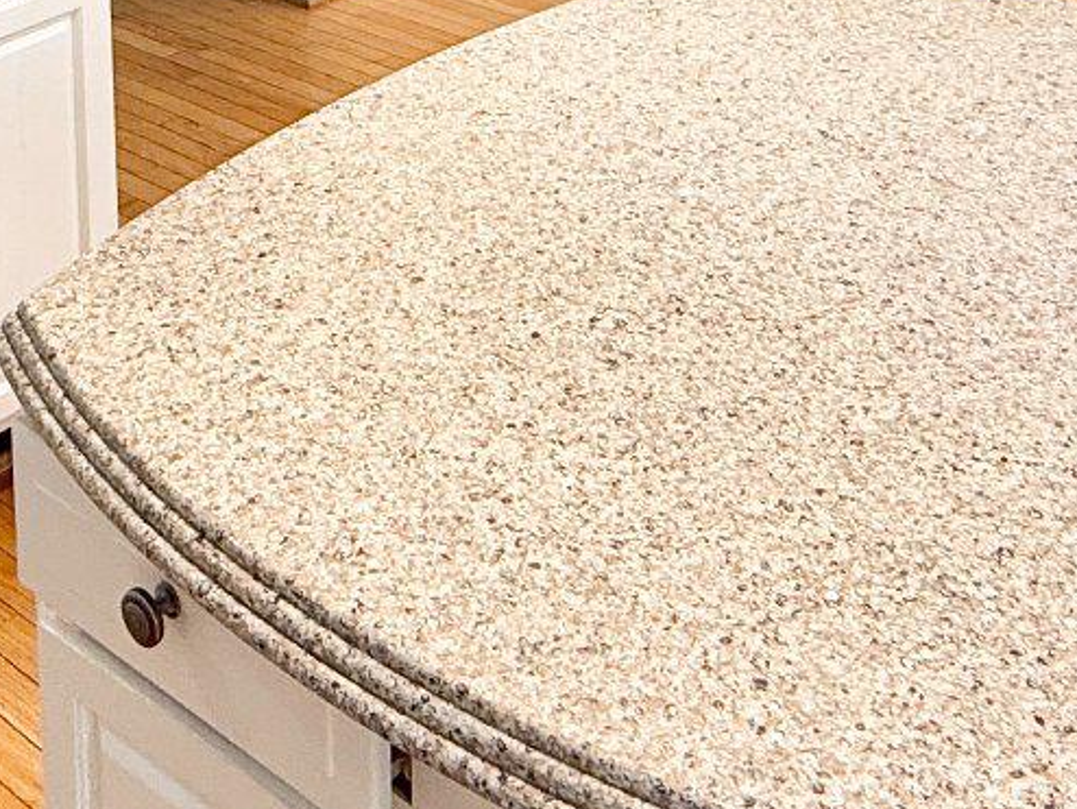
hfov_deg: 32.8
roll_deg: +0.6
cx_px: 323
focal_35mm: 58
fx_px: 1805
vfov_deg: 21.2
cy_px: -412
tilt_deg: -7.7
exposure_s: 1/120
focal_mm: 2.22
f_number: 2.2
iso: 100
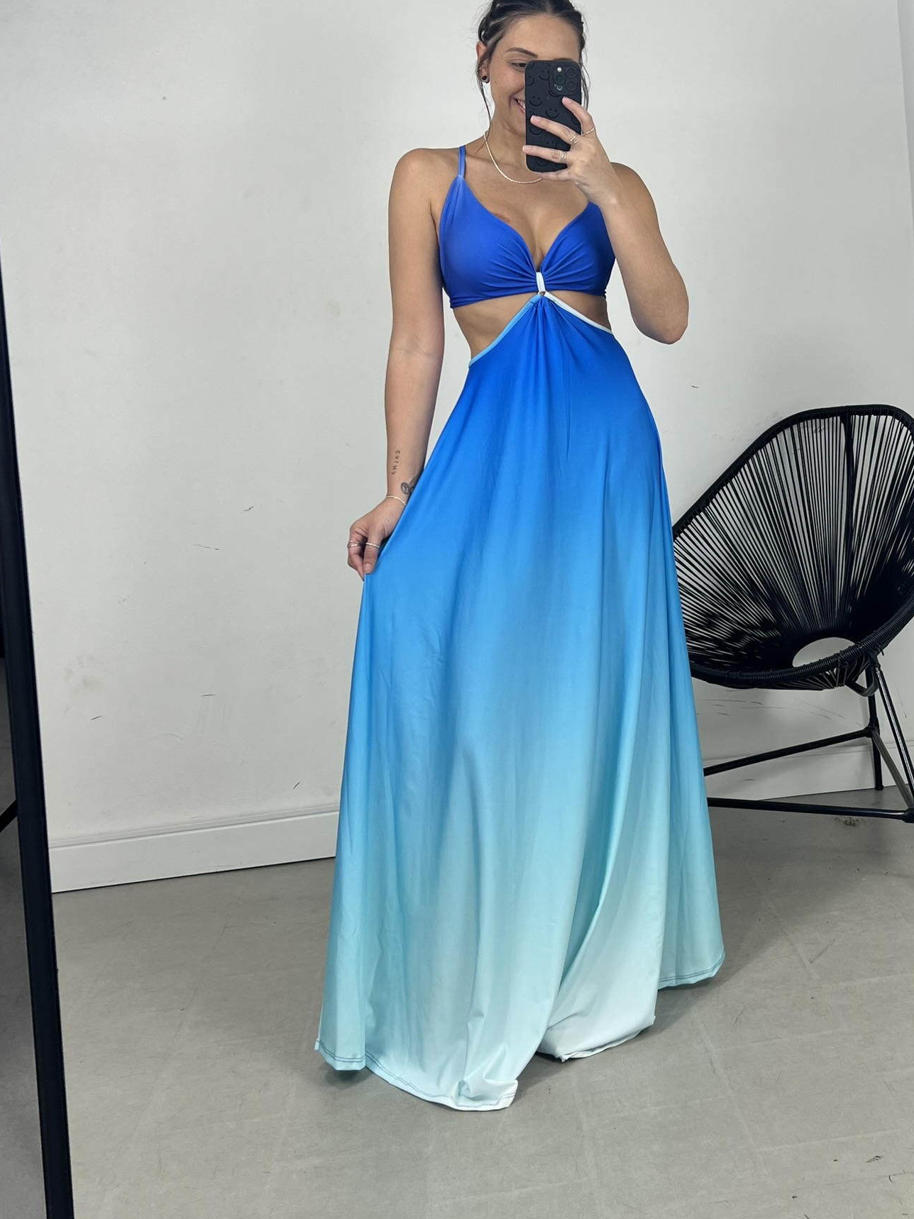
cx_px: 527
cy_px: 557
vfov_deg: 58.3
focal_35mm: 31
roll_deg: +2.1
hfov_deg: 45.3
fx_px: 1092
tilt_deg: -29.6
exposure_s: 1/120
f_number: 1.5
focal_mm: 5.7
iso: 40
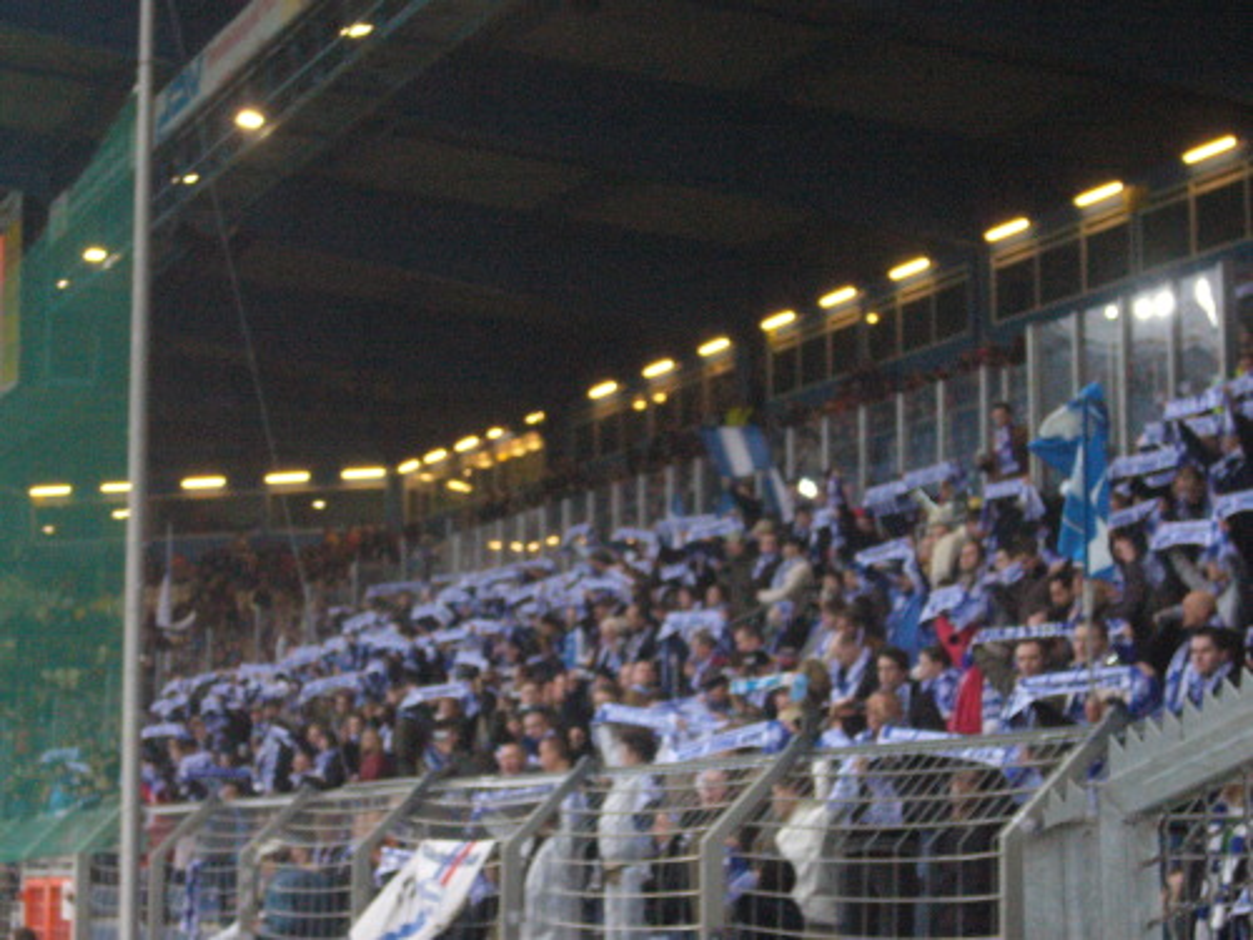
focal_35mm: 84
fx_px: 3041
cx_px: 626
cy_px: 470
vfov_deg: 17.6
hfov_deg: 23.3
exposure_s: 1/60
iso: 400
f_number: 4.4
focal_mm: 13.9
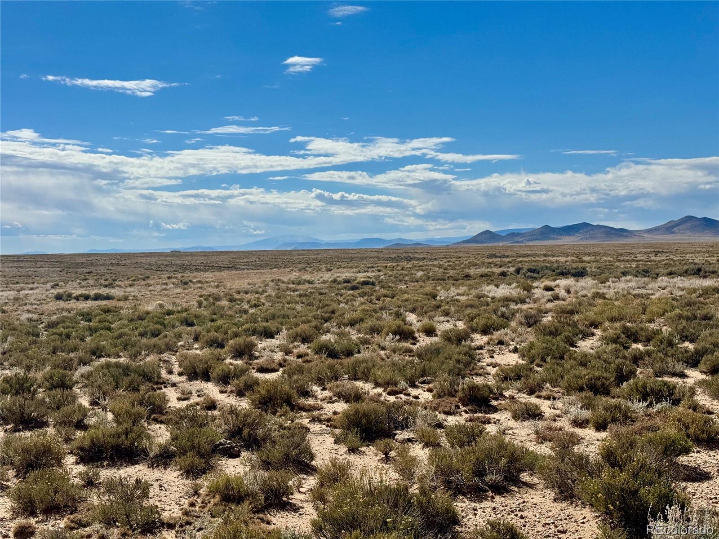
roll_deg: +1.5
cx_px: 360
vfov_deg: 30.3
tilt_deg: -2.1
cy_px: 270
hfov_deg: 39.7
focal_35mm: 48
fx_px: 997
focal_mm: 6.76
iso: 80
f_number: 1.78
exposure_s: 1/15385
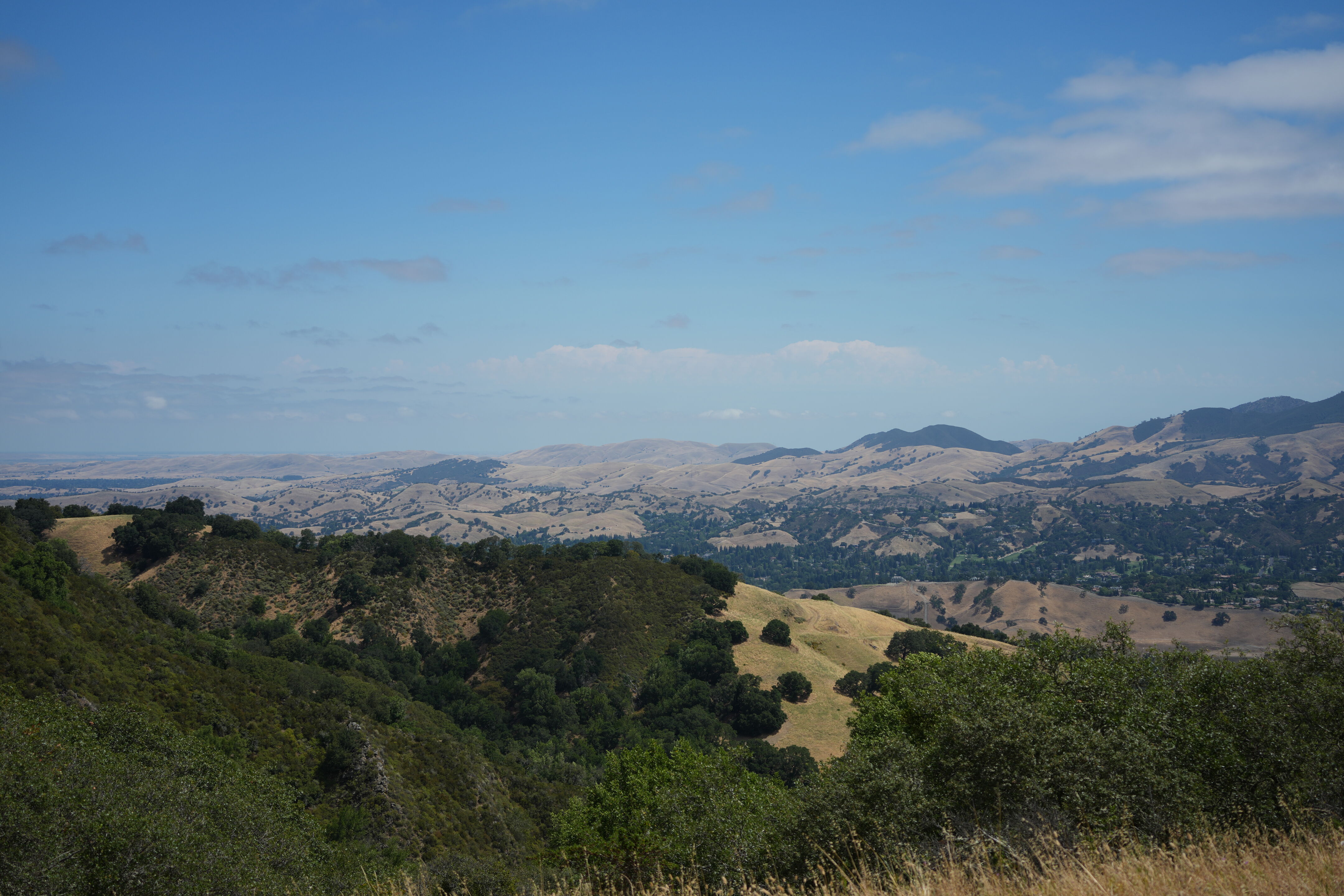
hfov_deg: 39.6
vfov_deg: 27.0
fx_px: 1867
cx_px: 672
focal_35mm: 50
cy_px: 448
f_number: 4.5
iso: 100
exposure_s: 1/1250
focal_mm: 50
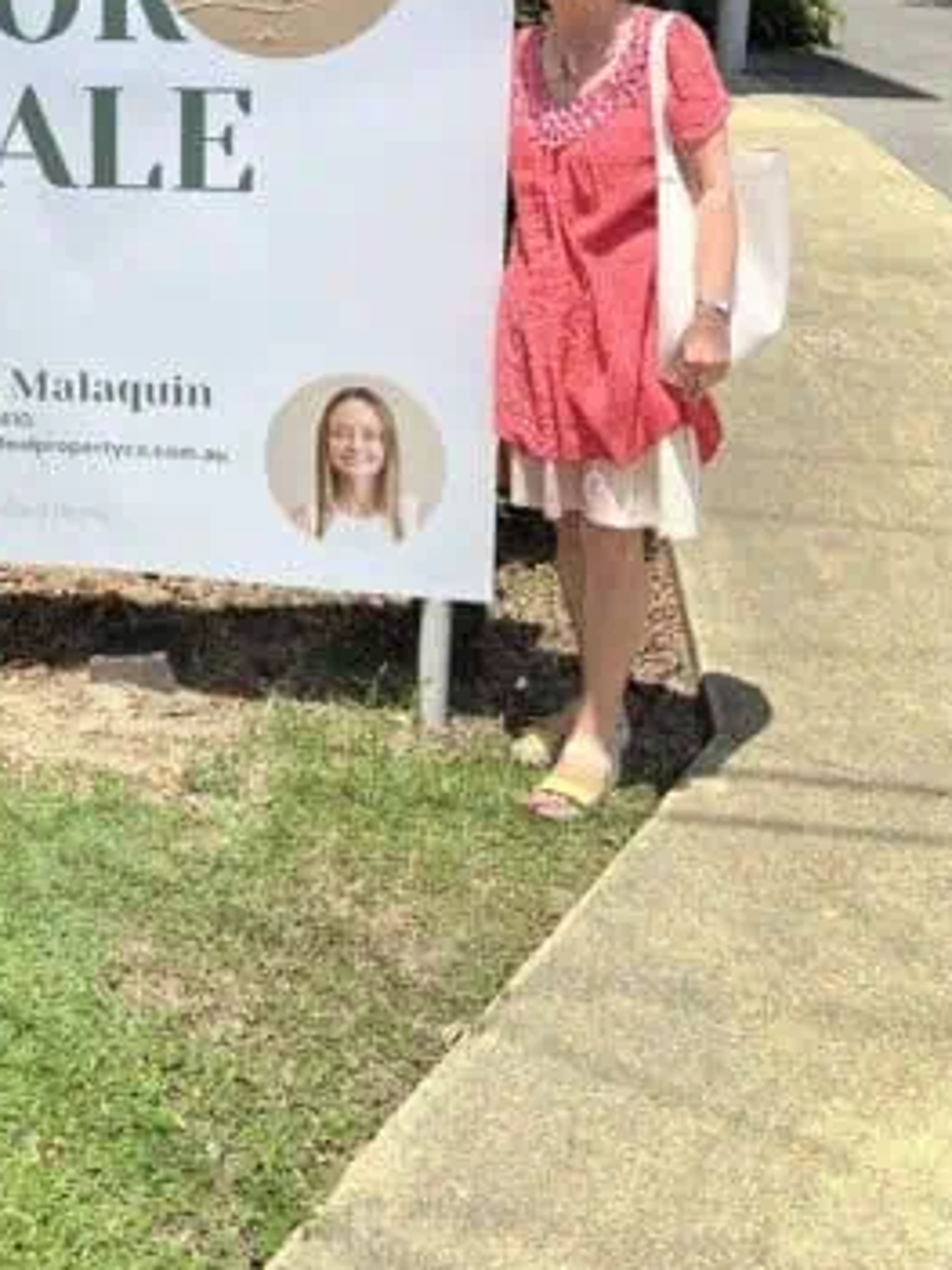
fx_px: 1651
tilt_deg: -8.2
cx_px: 167
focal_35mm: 45
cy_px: 185
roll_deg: -2.2
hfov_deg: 31.2
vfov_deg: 39.7
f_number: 1.5
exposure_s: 1/4444
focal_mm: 5.7
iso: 50
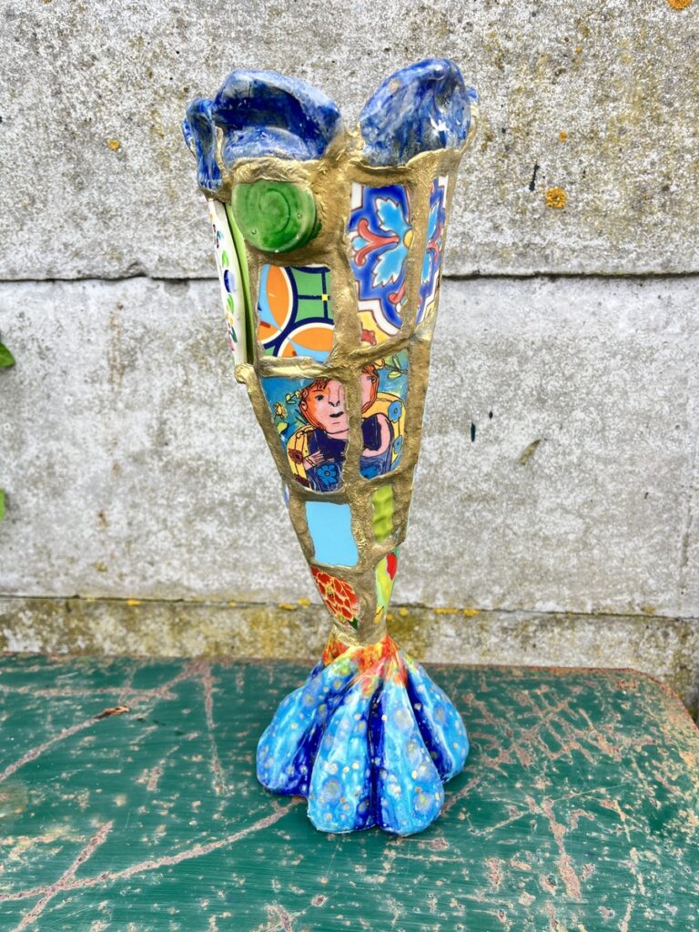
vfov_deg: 67.3
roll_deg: +1.6
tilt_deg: -22.2
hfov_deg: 53.1
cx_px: 350
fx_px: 700
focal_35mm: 26
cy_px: 466
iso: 40
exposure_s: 1/122
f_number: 1.6
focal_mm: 5.1
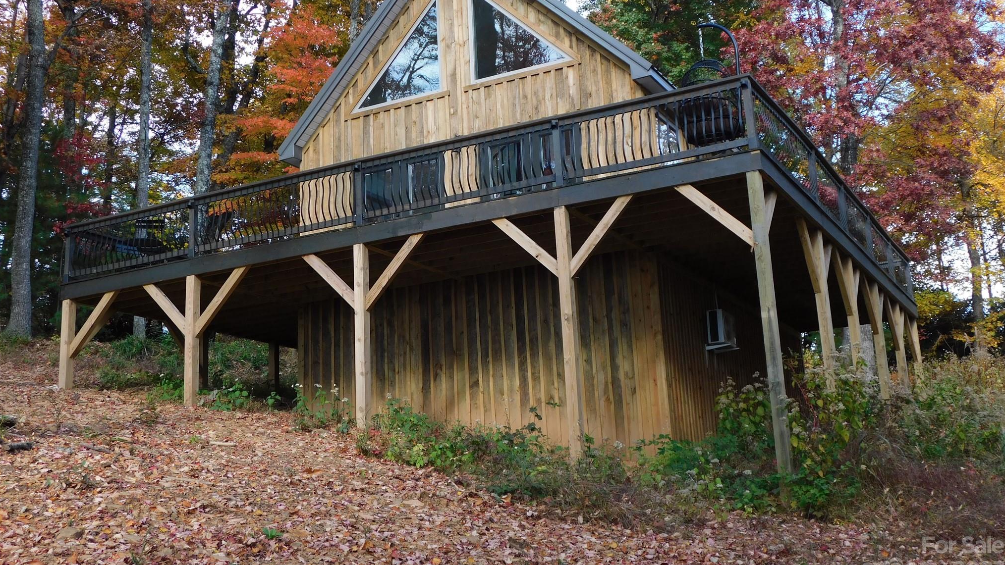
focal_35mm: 44
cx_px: 501
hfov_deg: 46.4
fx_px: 1173
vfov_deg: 27.0
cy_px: 213
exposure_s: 1/160
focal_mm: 7.1
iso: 125
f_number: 3.6
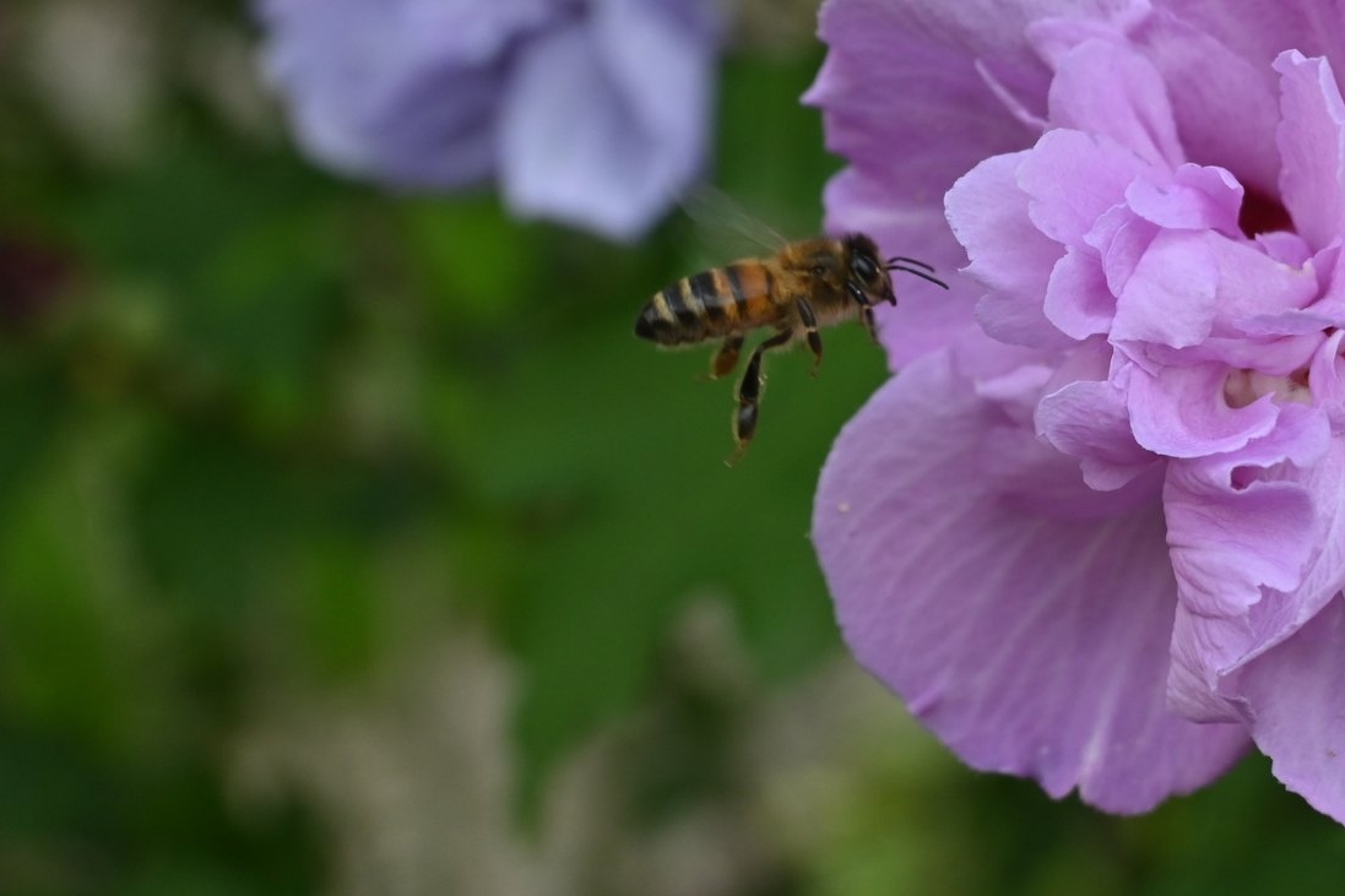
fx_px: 4216
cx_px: 1029
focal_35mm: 113
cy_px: 294
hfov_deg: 18.0
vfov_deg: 12.1
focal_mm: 43
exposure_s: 1/500
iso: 320
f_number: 6.3
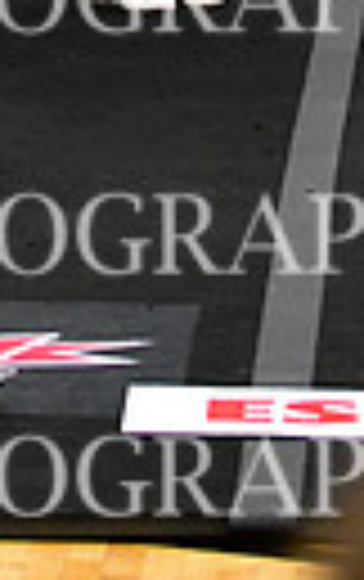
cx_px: -344
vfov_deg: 4.3
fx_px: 7593
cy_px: -611
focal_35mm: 480
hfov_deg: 2.7
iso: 4000
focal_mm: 70
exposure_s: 1/500
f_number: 3.5
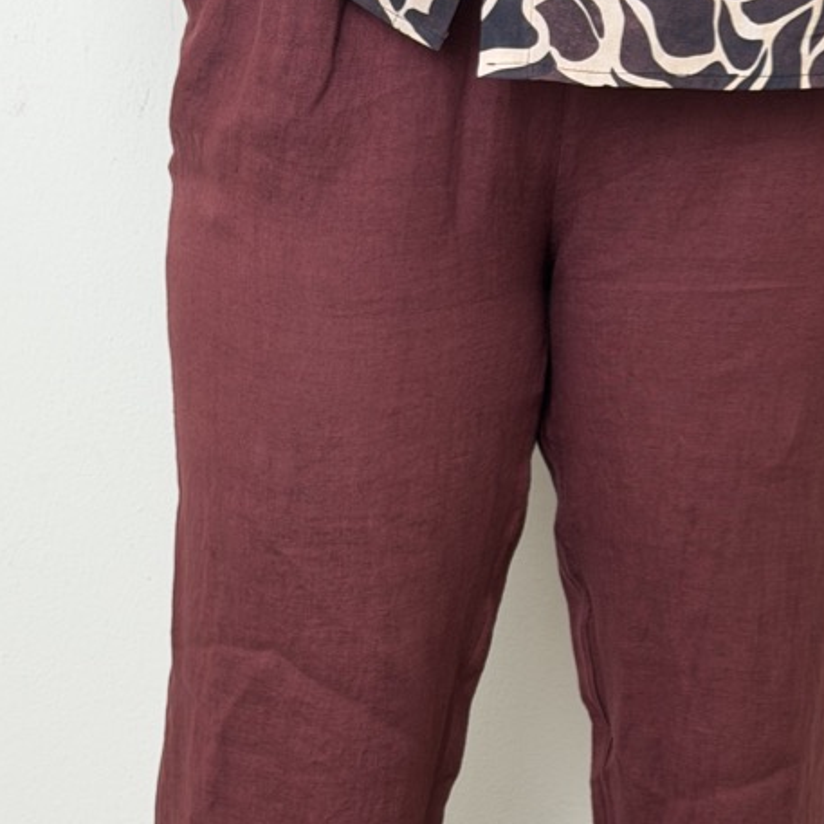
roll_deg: -0.2
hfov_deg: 17.5
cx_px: 512
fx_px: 2666
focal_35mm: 99
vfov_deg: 17.4
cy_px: 704
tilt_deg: -11.0
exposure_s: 1/168
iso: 50
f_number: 1.78
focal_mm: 6.76
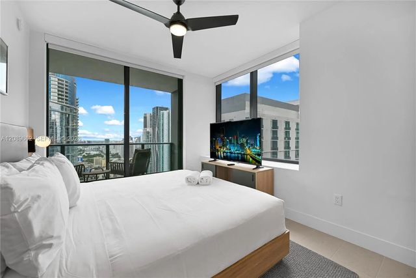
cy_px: 139
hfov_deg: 104.2
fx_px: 162
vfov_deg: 81.2
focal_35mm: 14
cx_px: 208
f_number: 5.6
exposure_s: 1/100
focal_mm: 14
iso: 100
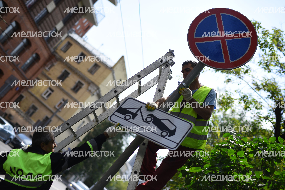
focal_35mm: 50
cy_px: 95
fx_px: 396
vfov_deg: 27.0
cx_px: 142
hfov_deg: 39.6
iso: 200
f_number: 2.8
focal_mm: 50
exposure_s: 1/5000
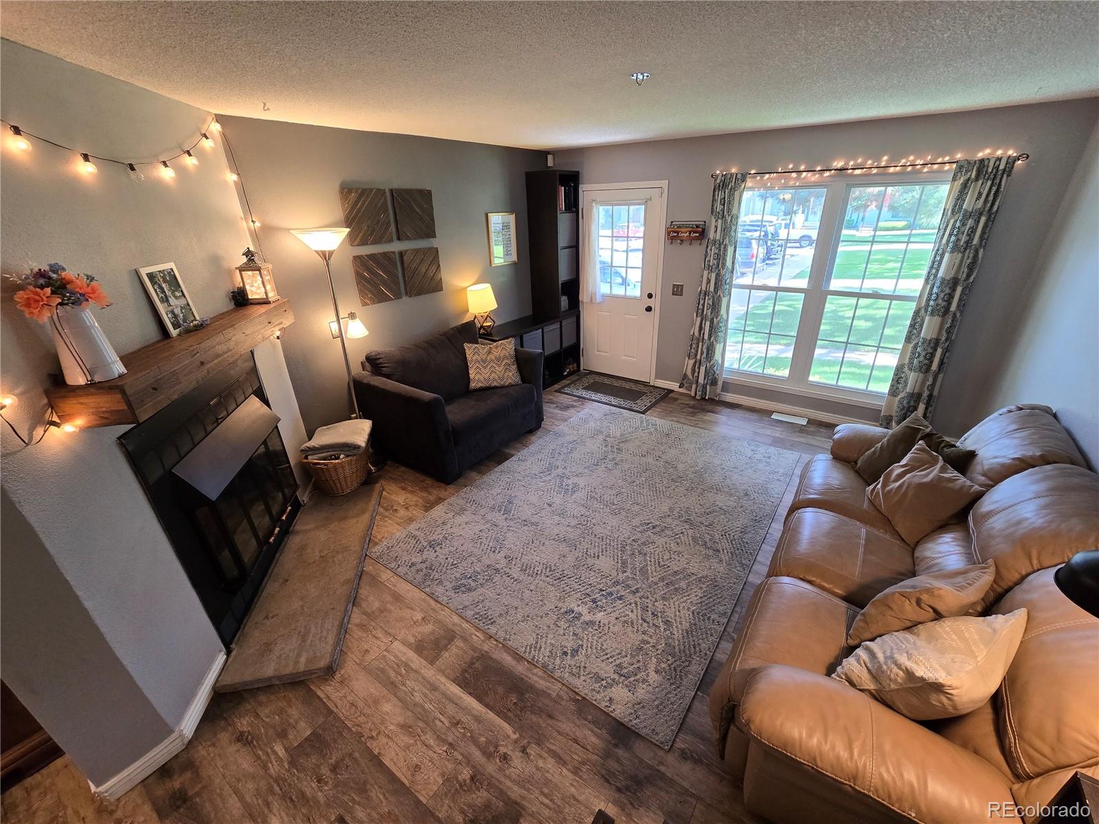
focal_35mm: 13
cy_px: 412
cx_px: 550
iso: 160
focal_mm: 2.2
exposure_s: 1/60
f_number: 2.2
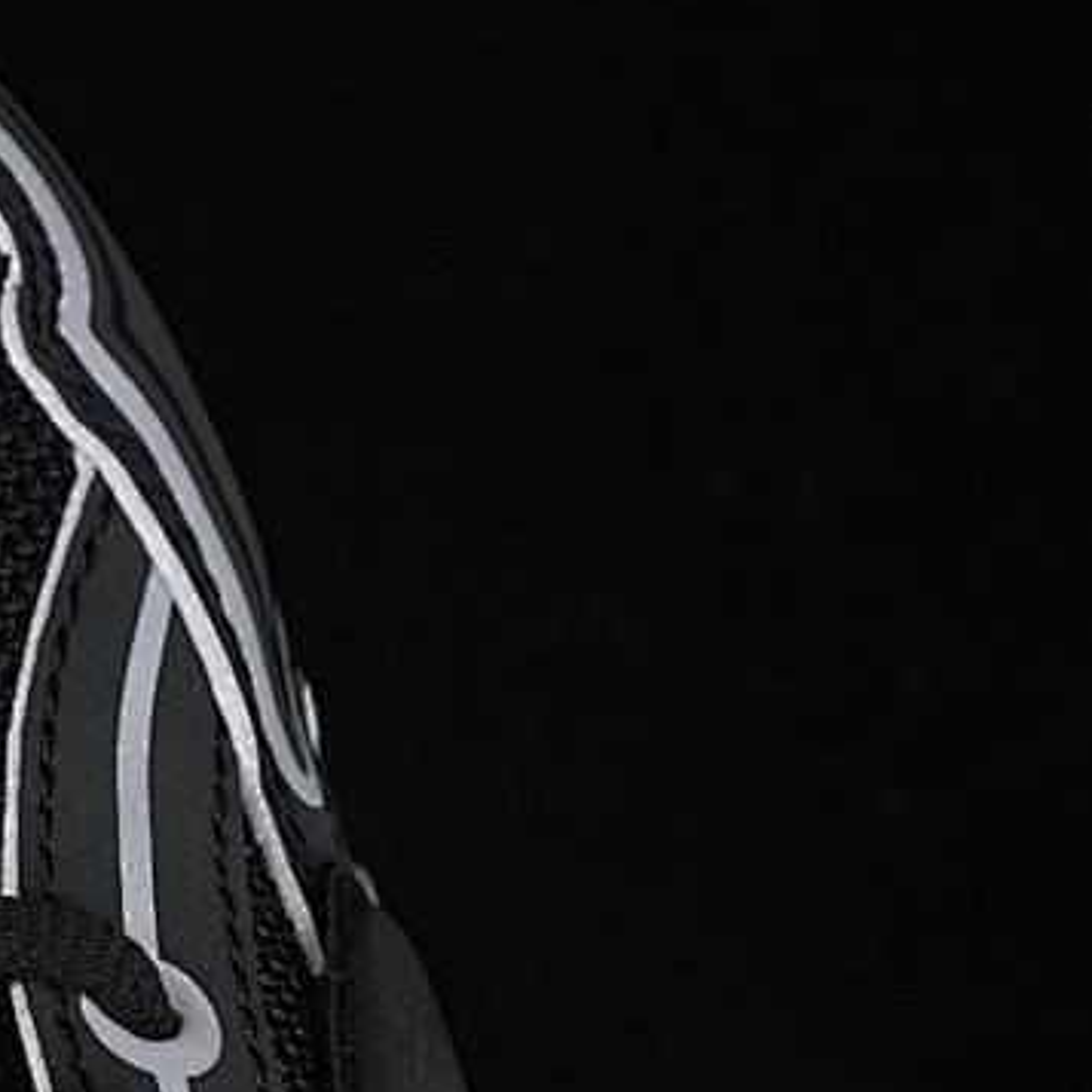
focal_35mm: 193
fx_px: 6888
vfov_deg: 9.1
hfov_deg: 8.9
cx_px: -318
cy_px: 789
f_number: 6.3
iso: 160
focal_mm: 50
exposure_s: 1/60
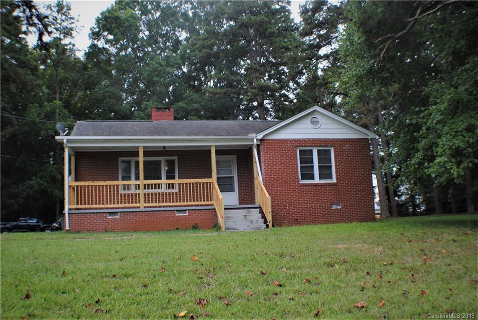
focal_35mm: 45
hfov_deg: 43.6
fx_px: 598
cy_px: 160
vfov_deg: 29.9
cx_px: 239
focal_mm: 30
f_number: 5
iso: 200
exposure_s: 1/100
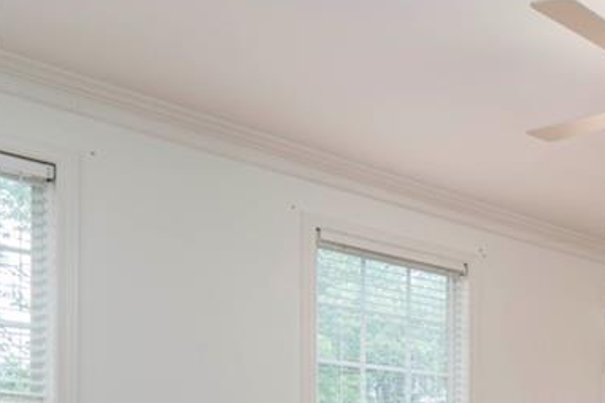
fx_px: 723
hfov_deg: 32.6
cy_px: 474
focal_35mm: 43
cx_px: 805
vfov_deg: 27.7
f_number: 7.1
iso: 320
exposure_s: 1/80
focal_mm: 16
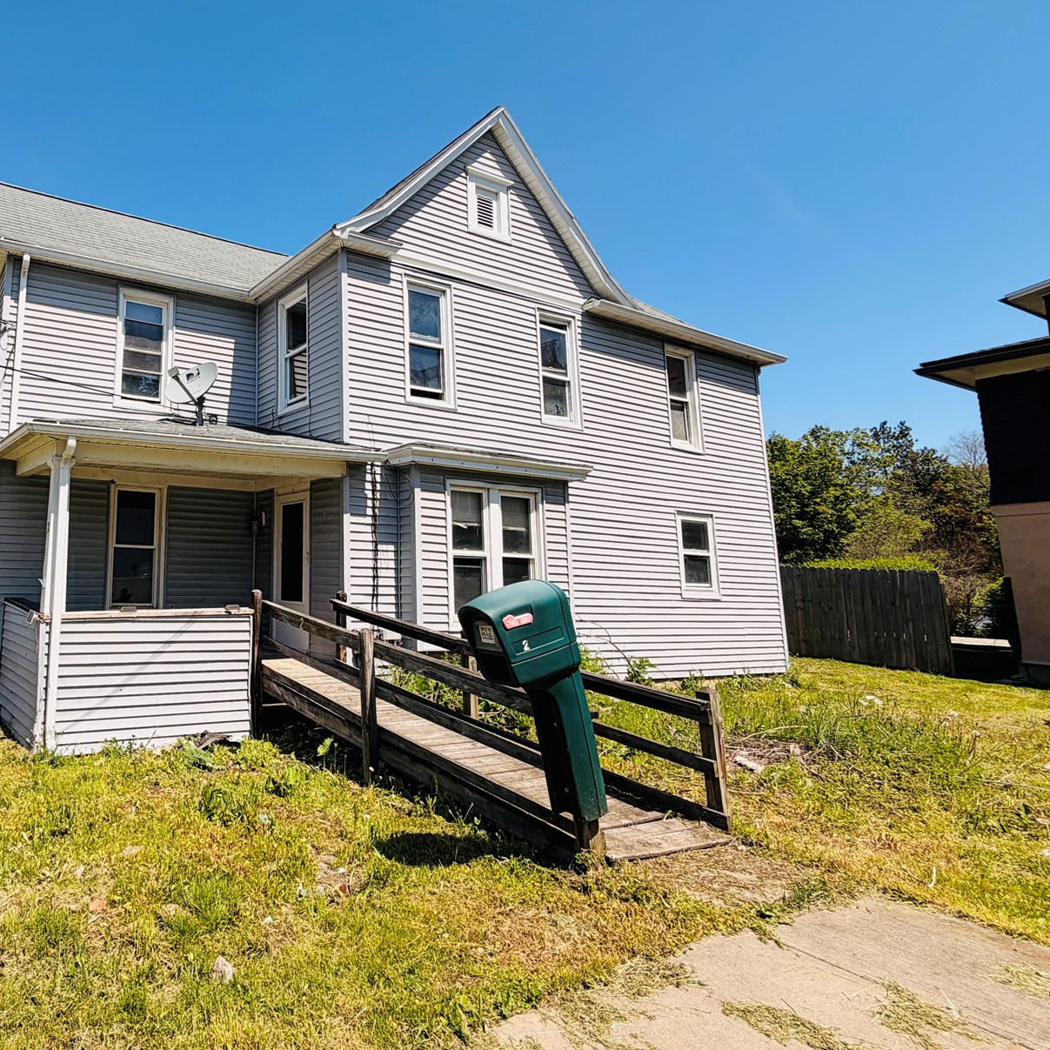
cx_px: 215
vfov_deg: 71.9
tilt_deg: +9.1
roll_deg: -1.2
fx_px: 721
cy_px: 471
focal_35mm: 21
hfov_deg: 65.8
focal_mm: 2.22
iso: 20
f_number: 2.2
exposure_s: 1/841
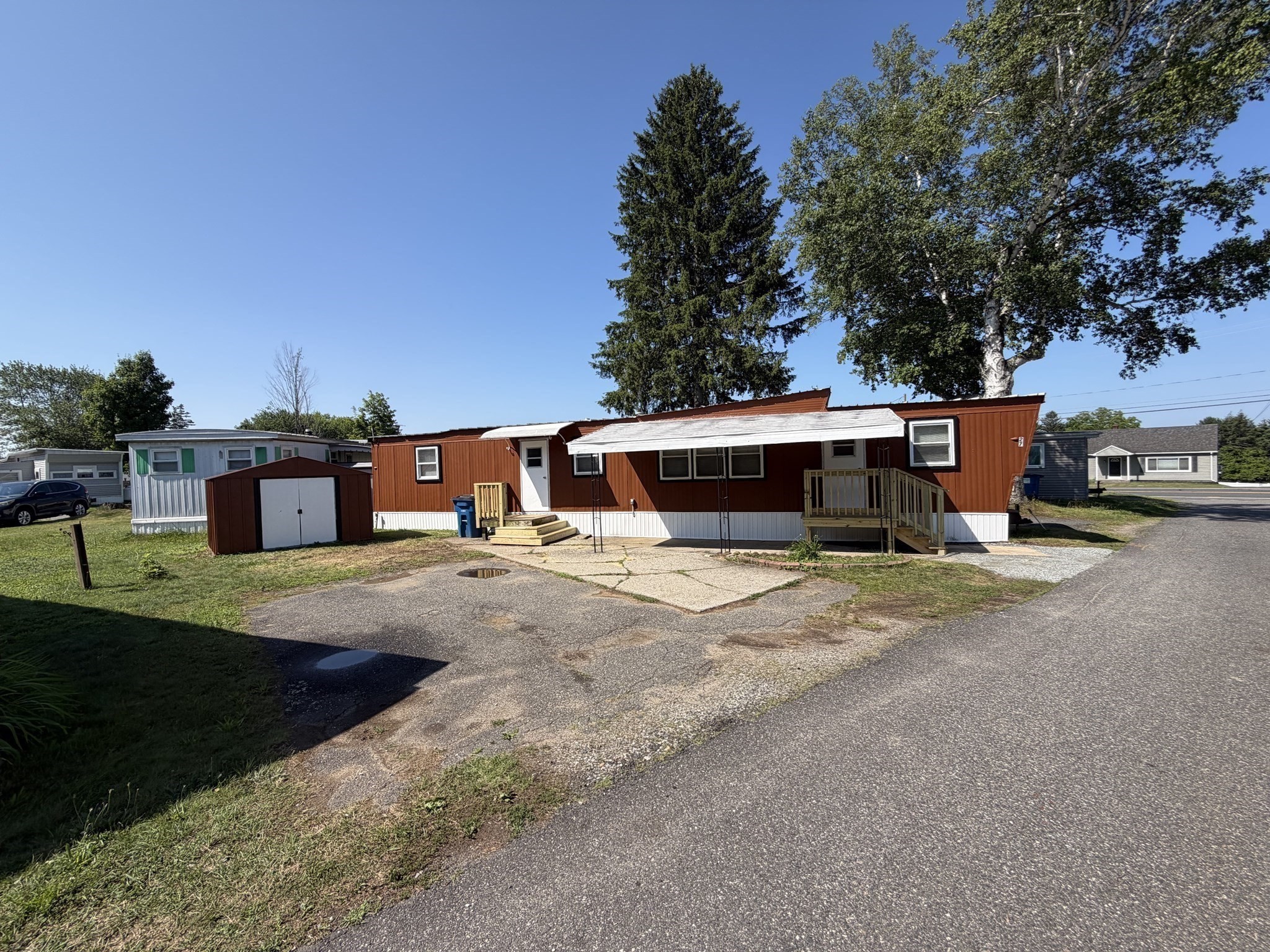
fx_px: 514
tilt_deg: -1.2
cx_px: 635
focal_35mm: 14
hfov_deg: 102.1
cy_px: 476
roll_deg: +3.2
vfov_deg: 85.7
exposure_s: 1/853
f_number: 2.2
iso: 20
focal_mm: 2.22
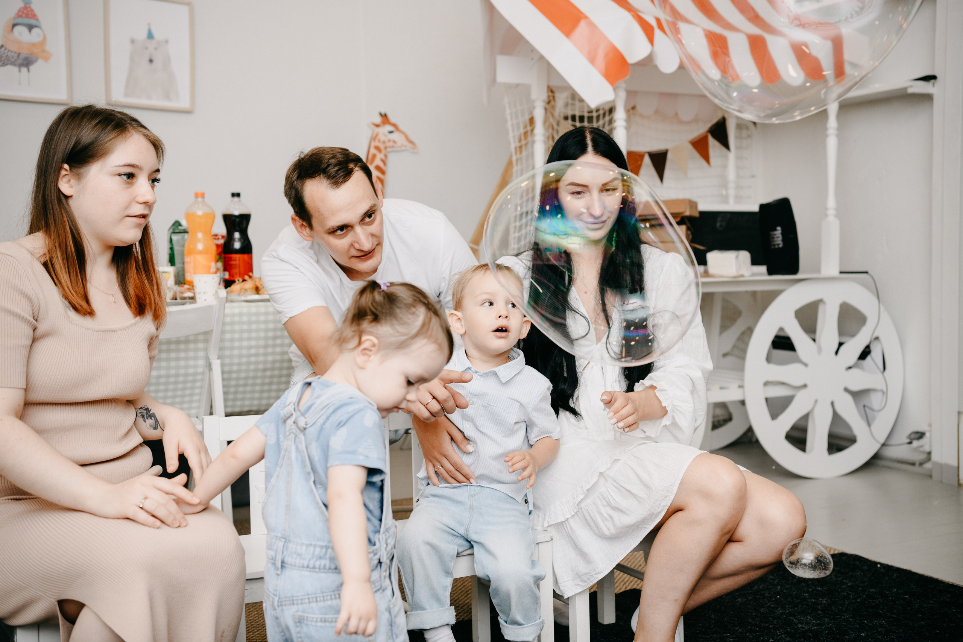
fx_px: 1204
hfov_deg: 43.6
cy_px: 321
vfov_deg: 29.9
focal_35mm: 45
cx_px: 482
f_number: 3.5
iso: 160
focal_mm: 45
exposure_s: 1/160
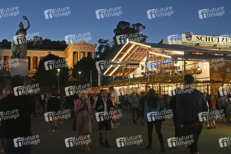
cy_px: 77
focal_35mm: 42
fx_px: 269
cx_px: 116
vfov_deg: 31.9
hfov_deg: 46.4
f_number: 5.6
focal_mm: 28
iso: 5000
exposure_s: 1/125
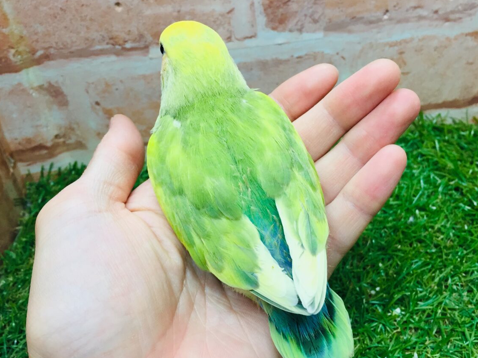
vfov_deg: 45.4
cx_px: 233
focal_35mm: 31
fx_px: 428
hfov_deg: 58.3
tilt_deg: -35.6
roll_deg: +6.4
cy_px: 181
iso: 40
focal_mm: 4.15
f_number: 2.2
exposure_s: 1/30
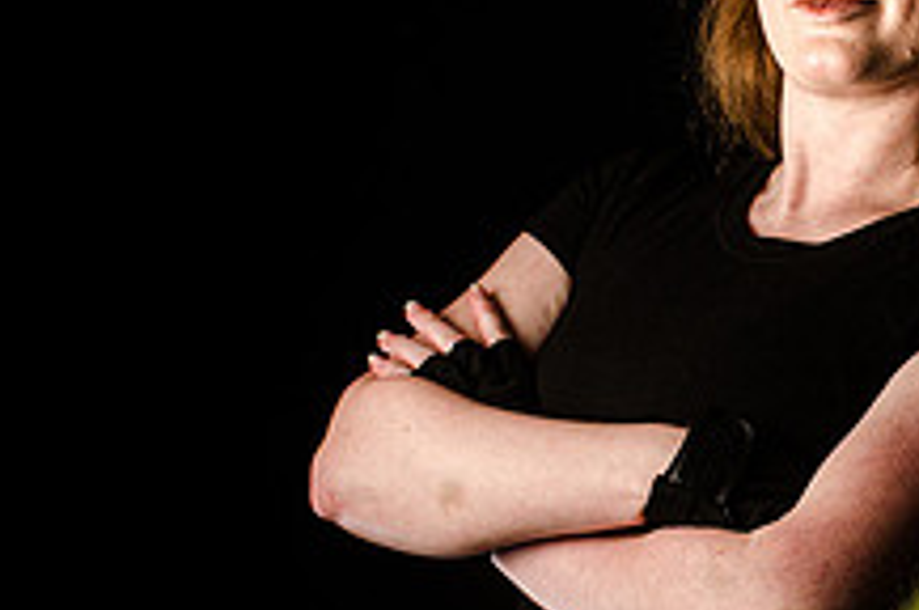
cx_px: 826
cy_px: 385
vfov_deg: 9.0
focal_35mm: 152
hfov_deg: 13.4
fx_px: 3874
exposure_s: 1/90
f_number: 11
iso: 200
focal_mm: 38
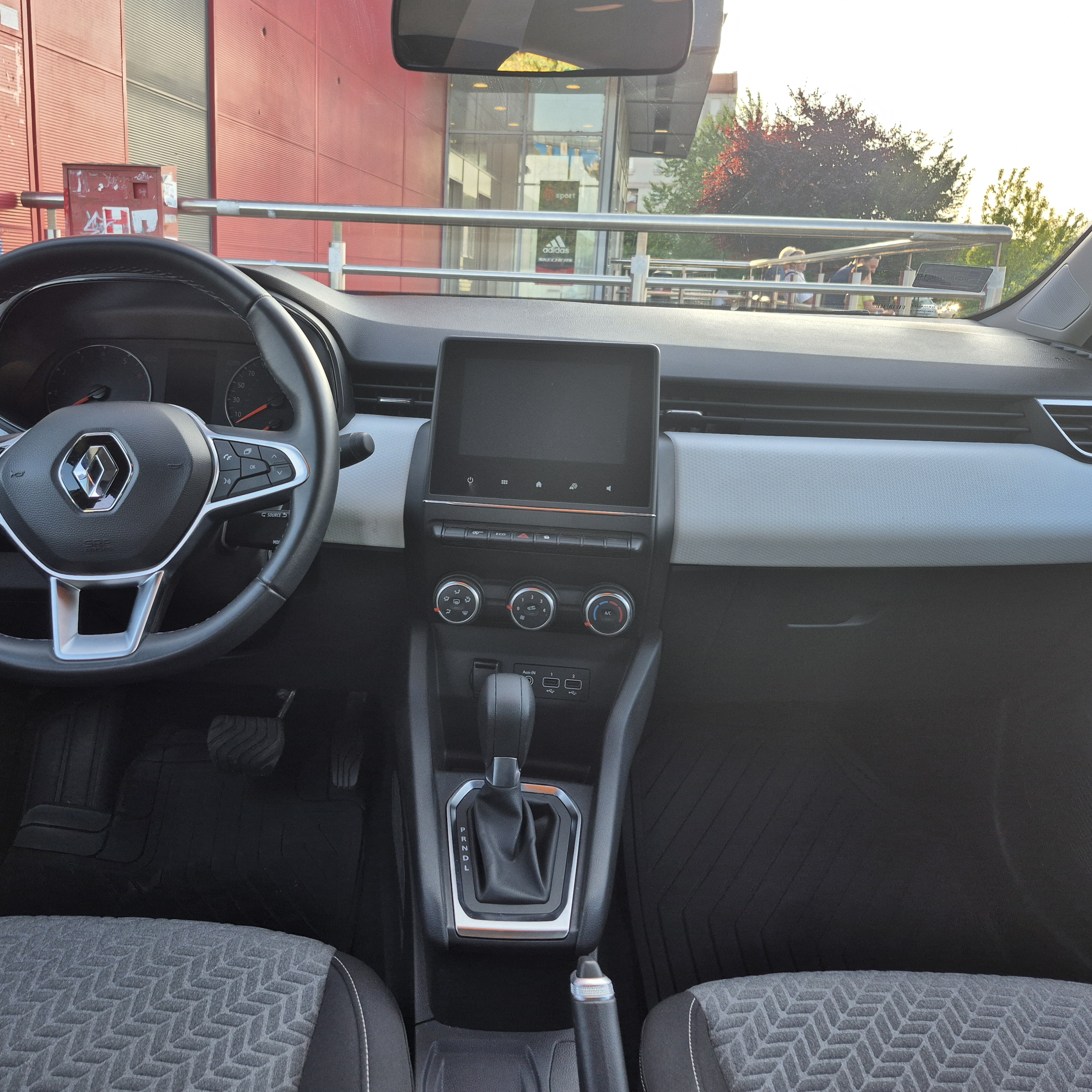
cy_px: 529
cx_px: 456
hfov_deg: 57.0
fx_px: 999
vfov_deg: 57.3
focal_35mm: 28
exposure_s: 1/180
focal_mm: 5.4
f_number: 1.8
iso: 50
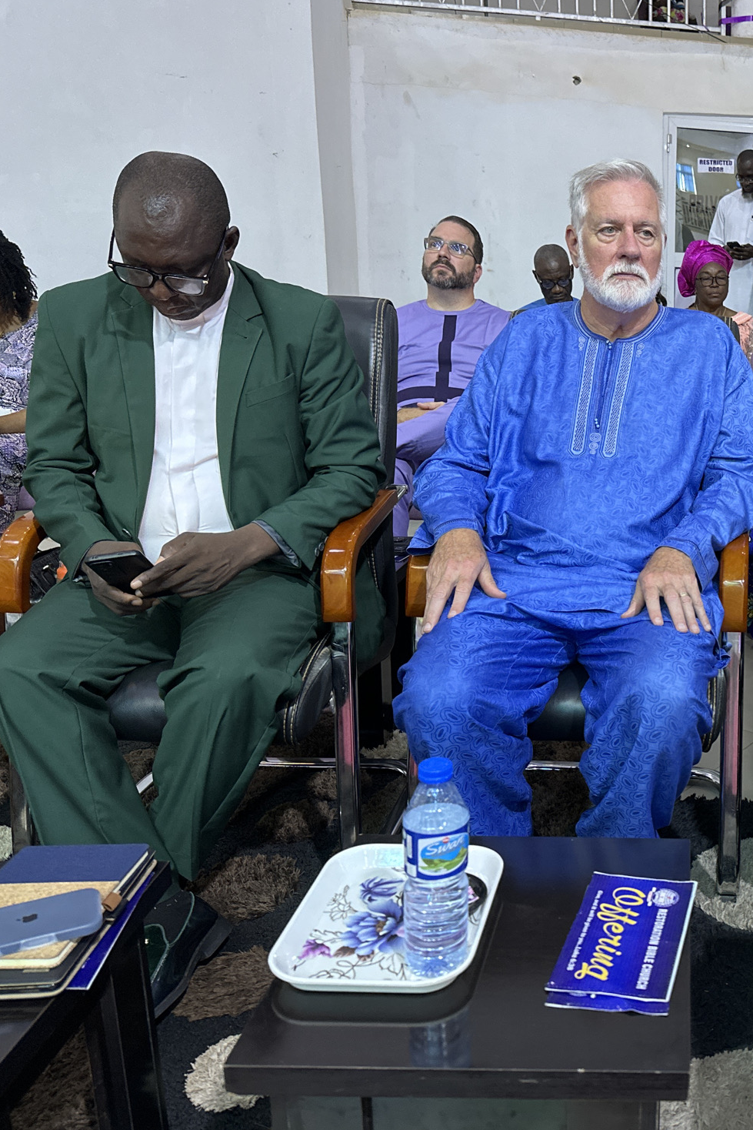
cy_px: 567
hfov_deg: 35.8
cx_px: 719
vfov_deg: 55.8
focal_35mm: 34
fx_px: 1066
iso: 400
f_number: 1.78
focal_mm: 6.86
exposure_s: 1/51
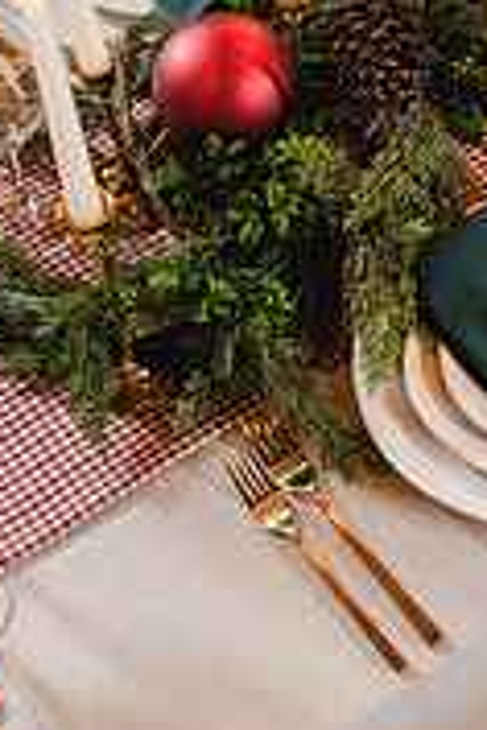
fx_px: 2577
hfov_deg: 10.7
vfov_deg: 15.9
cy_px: 66
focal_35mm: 127
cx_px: 425
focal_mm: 50
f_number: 2.8
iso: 400
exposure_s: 1/60
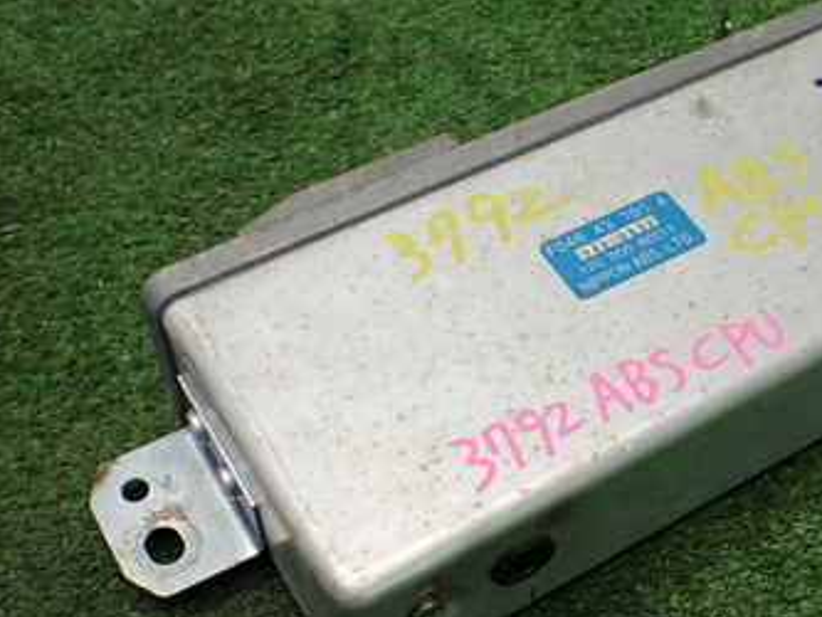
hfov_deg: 34.9
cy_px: 355
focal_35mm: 54
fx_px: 1283
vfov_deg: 27.0
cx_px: 600
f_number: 2.3
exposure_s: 1/125
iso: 400
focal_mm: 5.4
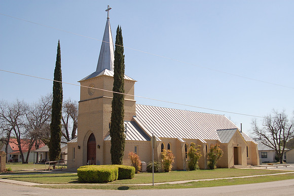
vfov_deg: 31.9
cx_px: 147
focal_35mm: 42
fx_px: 343
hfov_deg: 46.4
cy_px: 98
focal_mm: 28
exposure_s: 1/400
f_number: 10
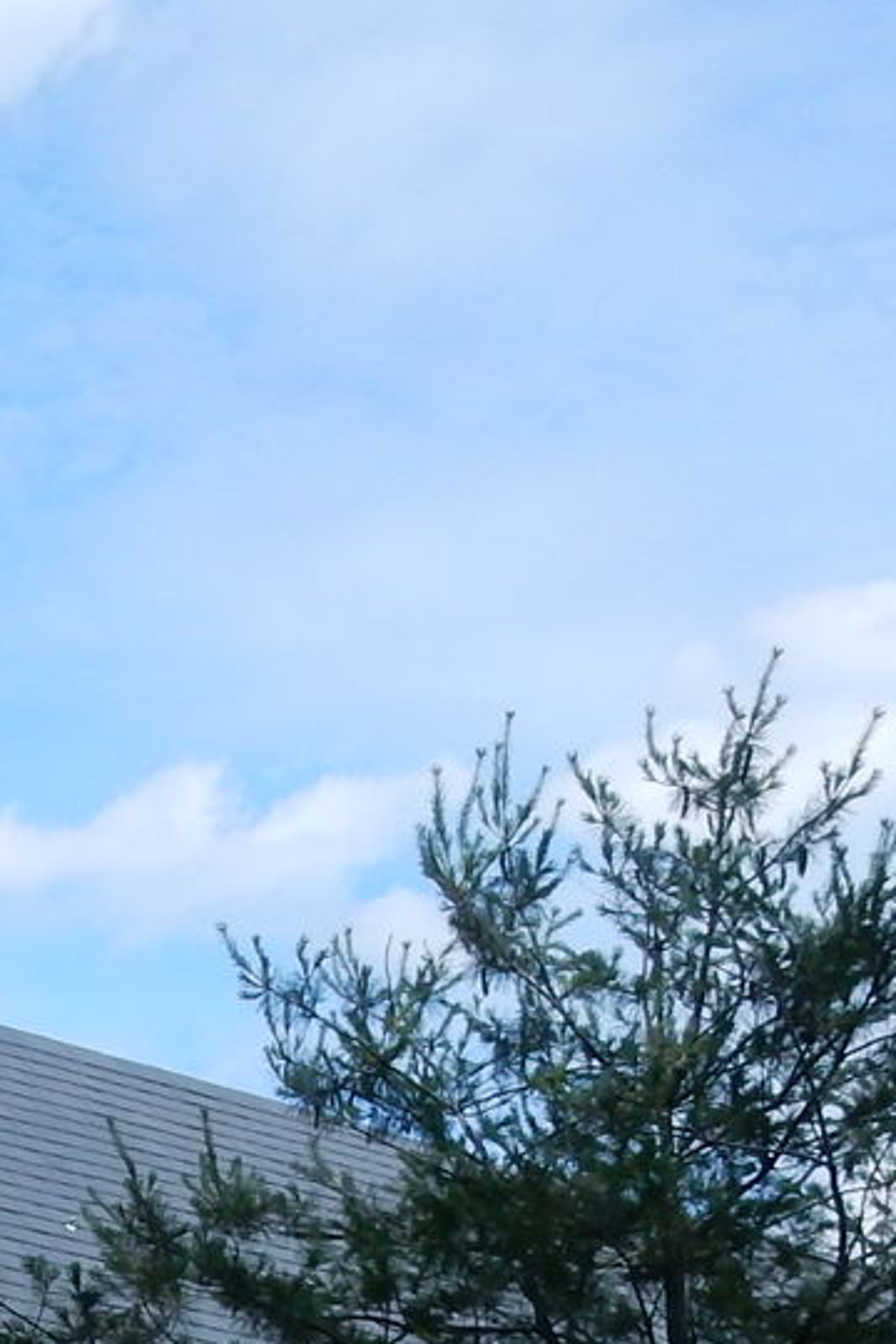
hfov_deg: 11.8
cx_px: -421
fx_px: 4144
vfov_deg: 18.3
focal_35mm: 111
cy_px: 1058
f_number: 4
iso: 125
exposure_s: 1/1250
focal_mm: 5.4
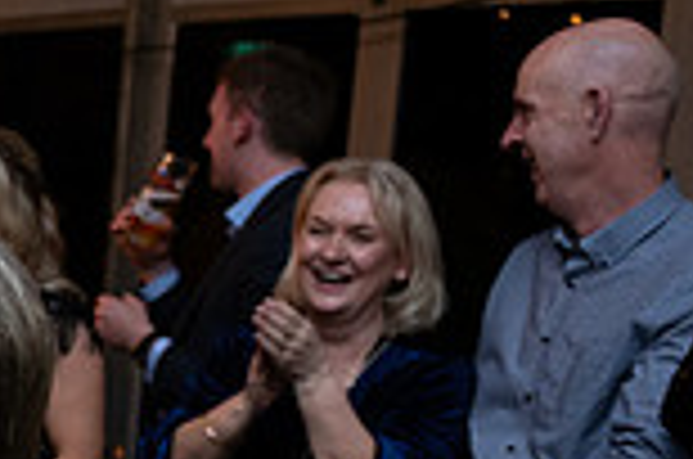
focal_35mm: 102
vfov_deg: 13.1
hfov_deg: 16.5
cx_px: -580
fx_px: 1959
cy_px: 488
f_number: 3.5
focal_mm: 27
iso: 800
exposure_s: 1/160
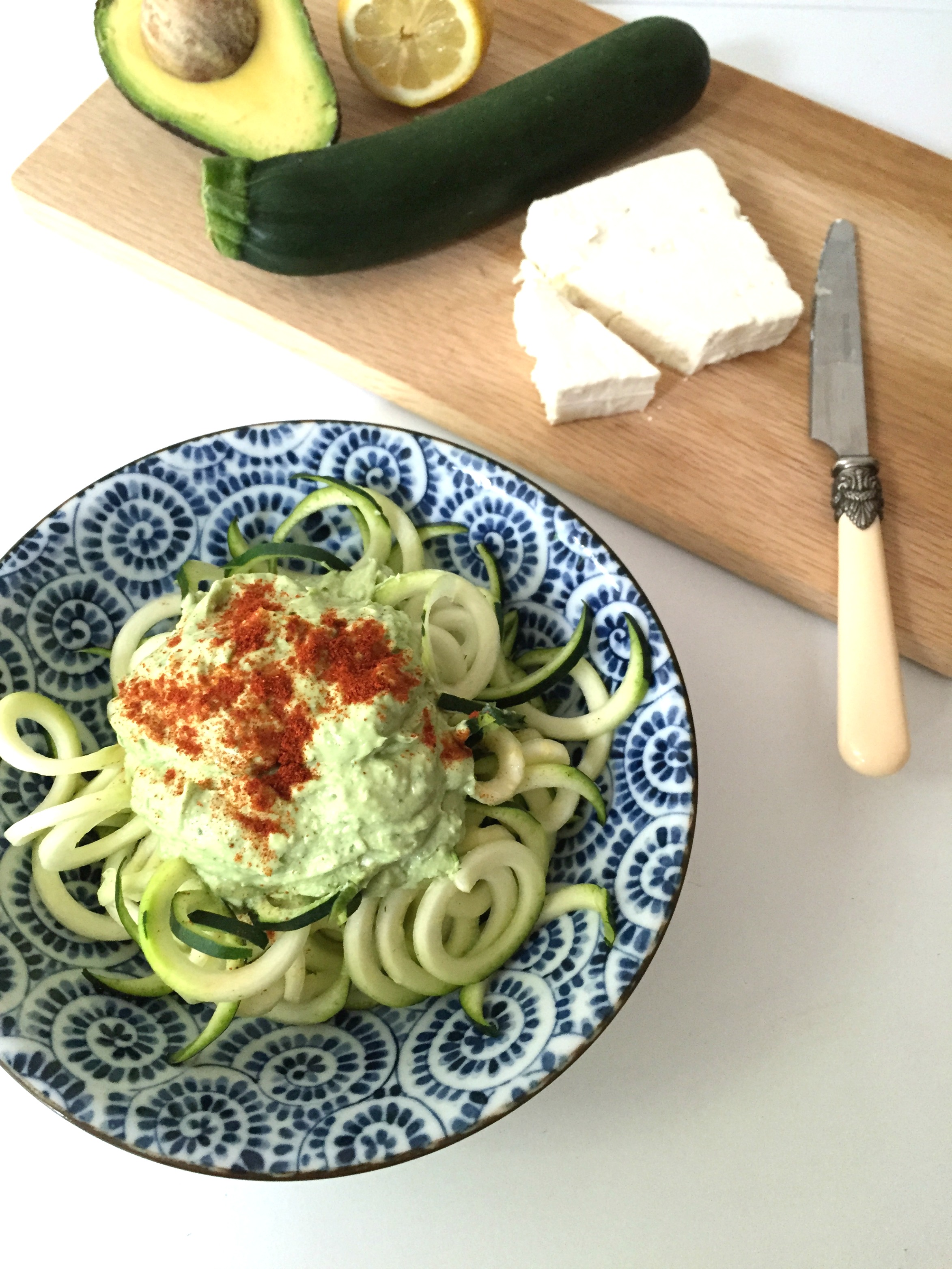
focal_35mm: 29
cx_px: 476
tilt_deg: -63.8
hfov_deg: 48.2
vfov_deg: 61.7
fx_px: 1063
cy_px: 634
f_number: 2.2
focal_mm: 4.15
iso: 160
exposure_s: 1/30
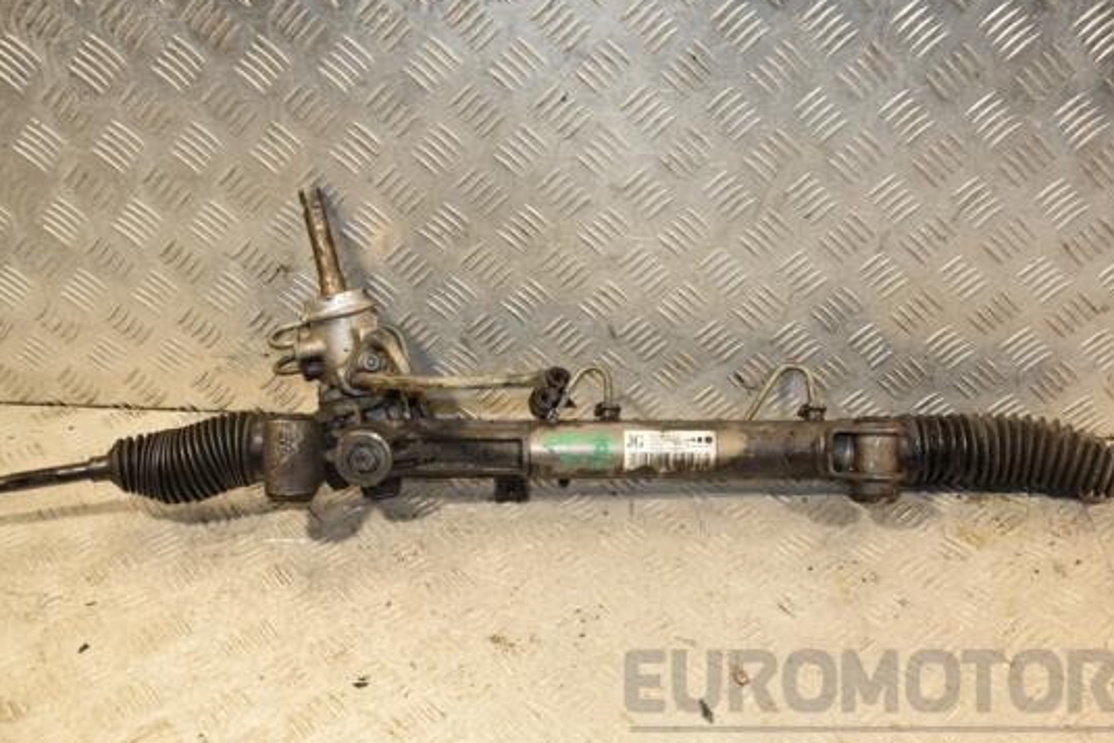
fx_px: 1145
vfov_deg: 35.9
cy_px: 404
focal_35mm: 37
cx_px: 585
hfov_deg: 51.9
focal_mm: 22
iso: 800
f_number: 5
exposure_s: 1/200
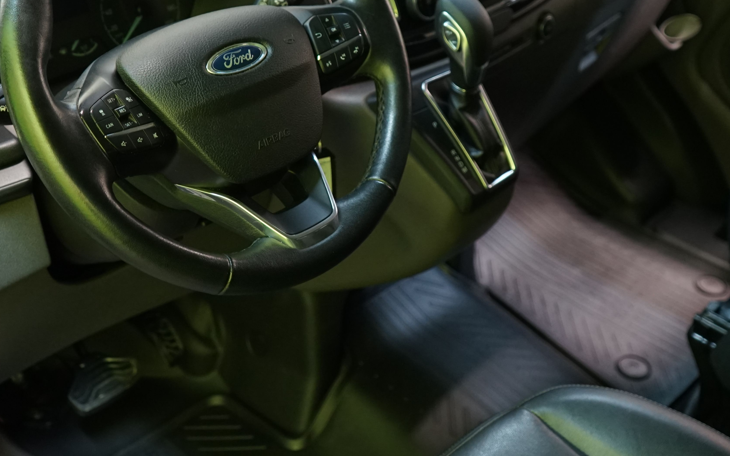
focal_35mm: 51
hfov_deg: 39.6
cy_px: 115
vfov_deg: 25.1
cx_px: 379
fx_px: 1015
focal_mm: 28
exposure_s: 1/30
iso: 1600
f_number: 3.5
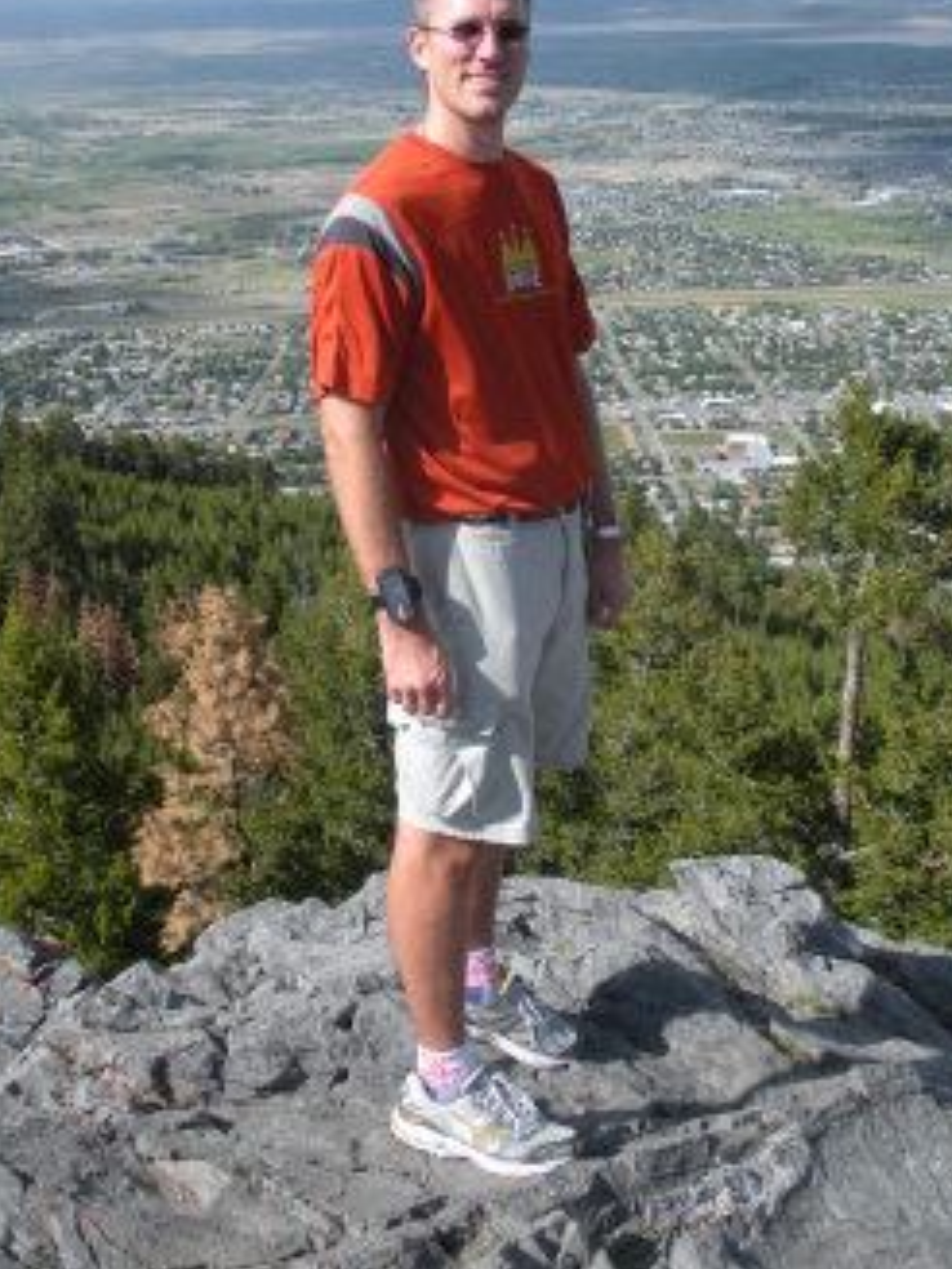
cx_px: 491
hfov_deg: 29.1
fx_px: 1833
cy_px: 398
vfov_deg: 37.7
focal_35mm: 50
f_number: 3.5
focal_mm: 6.3
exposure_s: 1/667
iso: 64
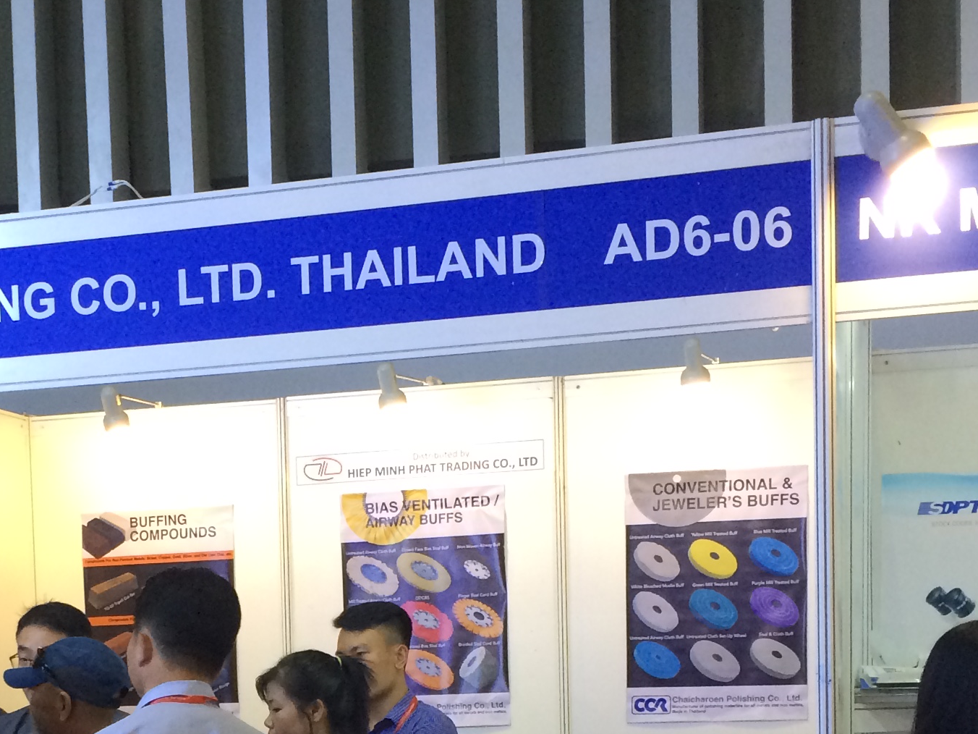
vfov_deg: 20.1
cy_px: 790
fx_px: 1978
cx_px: 258
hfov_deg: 27.4
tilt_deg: -1.7
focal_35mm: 70
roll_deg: +1.2
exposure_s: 1/33
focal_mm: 4.15
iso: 80
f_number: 2.2
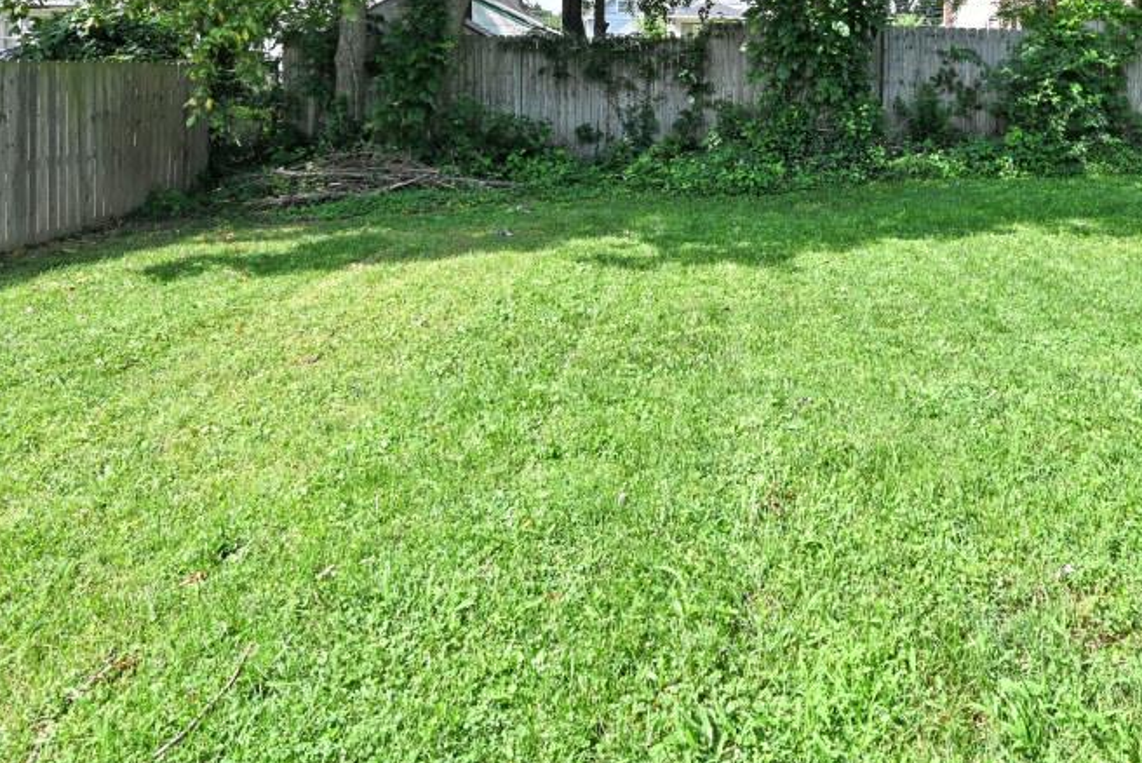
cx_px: 789
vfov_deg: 38.2
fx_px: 1016
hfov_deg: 57.0
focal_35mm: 32
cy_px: 70
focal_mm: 14
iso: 125
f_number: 5.6
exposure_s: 1/250
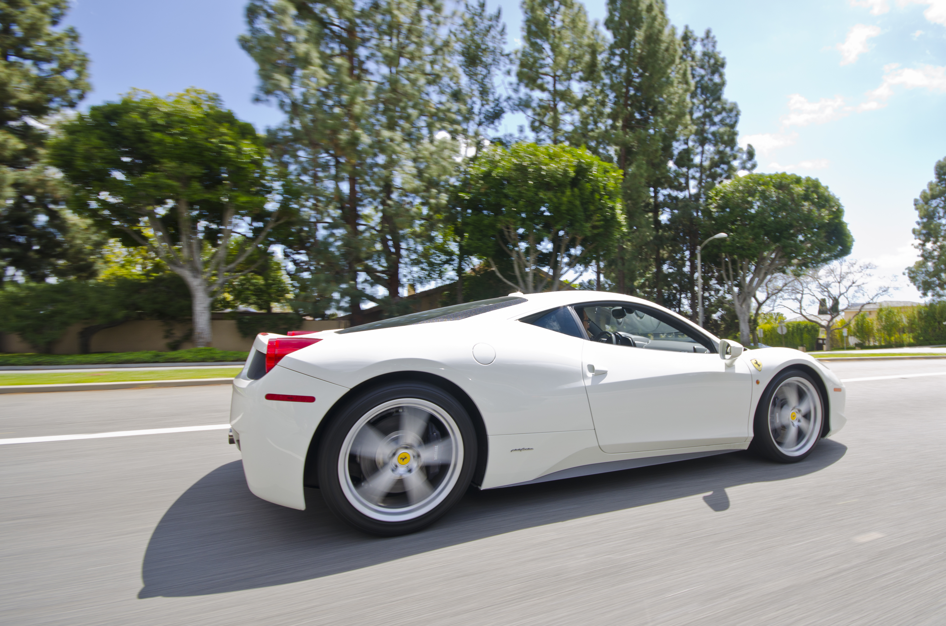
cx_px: 473
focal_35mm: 15
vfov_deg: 77.1
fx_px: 393
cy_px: 313
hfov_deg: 100.5
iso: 100
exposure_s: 1/80
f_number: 8
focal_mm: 10
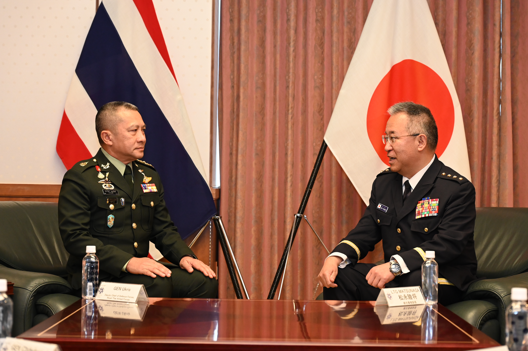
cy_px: 176
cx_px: 264
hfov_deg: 25.1
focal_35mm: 81
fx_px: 1187
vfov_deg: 16.8
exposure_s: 1/160
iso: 3200
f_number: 5.6
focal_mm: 81
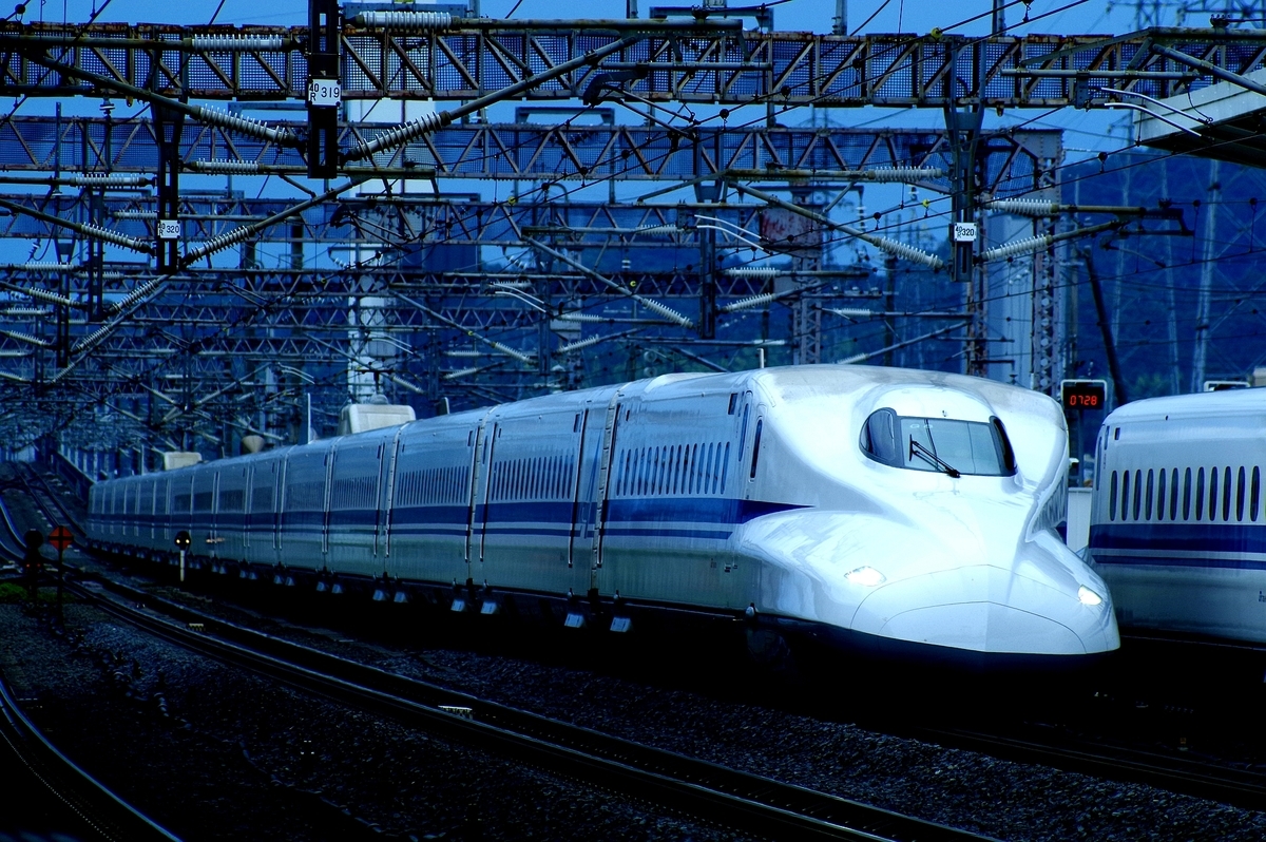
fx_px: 10541
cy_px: 421
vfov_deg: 4.6
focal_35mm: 300
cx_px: 633
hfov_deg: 6.9
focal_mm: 200
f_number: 5.6
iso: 500
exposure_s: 1/1250
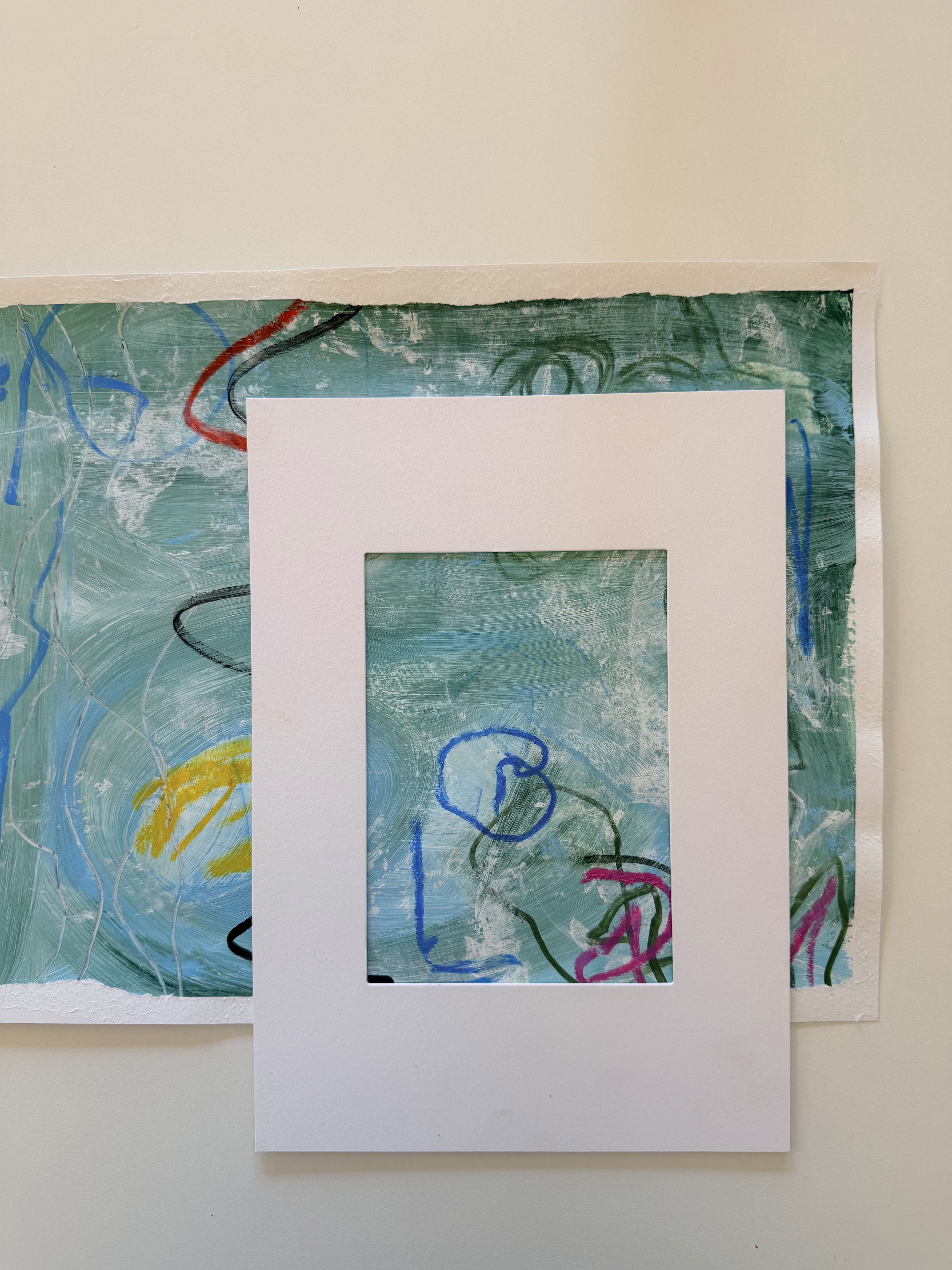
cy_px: 635
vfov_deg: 71.6
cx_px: 476
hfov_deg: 56.8
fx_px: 880
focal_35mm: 24
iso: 50
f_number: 1.78
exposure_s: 1/100
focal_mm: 6.76
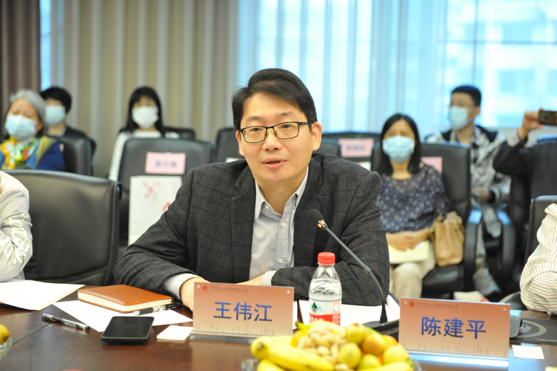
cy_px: 186
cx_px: 278
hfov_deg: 28.8
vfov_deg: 19.5
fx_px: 1083
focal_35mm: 70
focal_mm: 70
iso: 1600
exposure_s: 1/100
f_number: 4
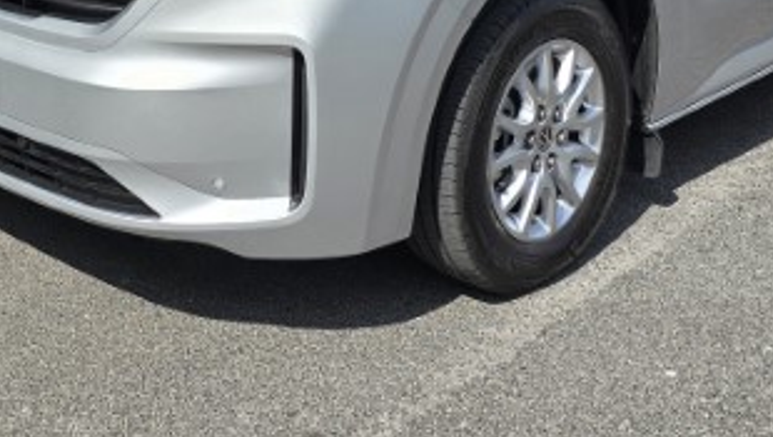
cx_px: 281
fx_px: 1436
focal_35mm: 70
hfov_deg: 30.0
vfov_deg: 15.7
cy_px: -250
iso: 12
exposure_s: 1/682
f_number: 1.7
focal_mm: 6.3
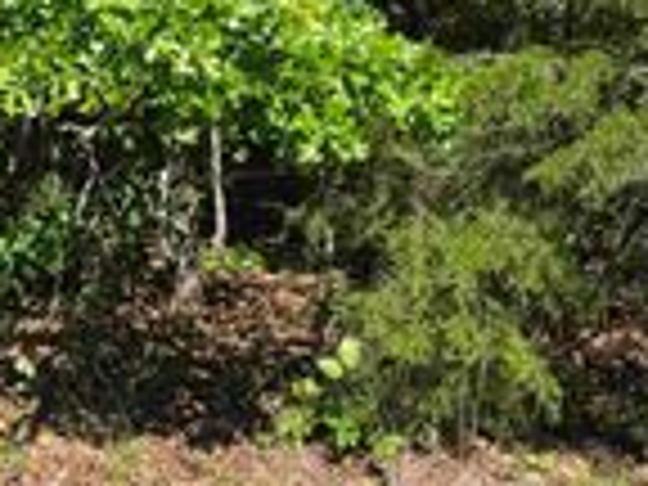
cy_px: 34
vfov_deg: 18.1
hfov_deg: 24.2
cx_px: 171
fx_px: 1498
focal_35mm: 80
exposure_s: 1/2782
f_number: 1.7
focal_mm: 6.3
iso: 80
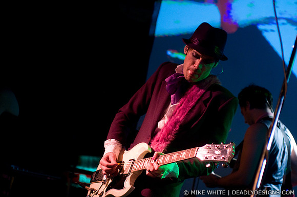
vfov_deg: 13.0
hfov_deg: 19.5
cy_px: 98
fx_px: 865
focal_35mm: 105
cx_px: 148
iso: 1000
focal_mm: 70
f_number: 2.8
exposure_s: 1/60
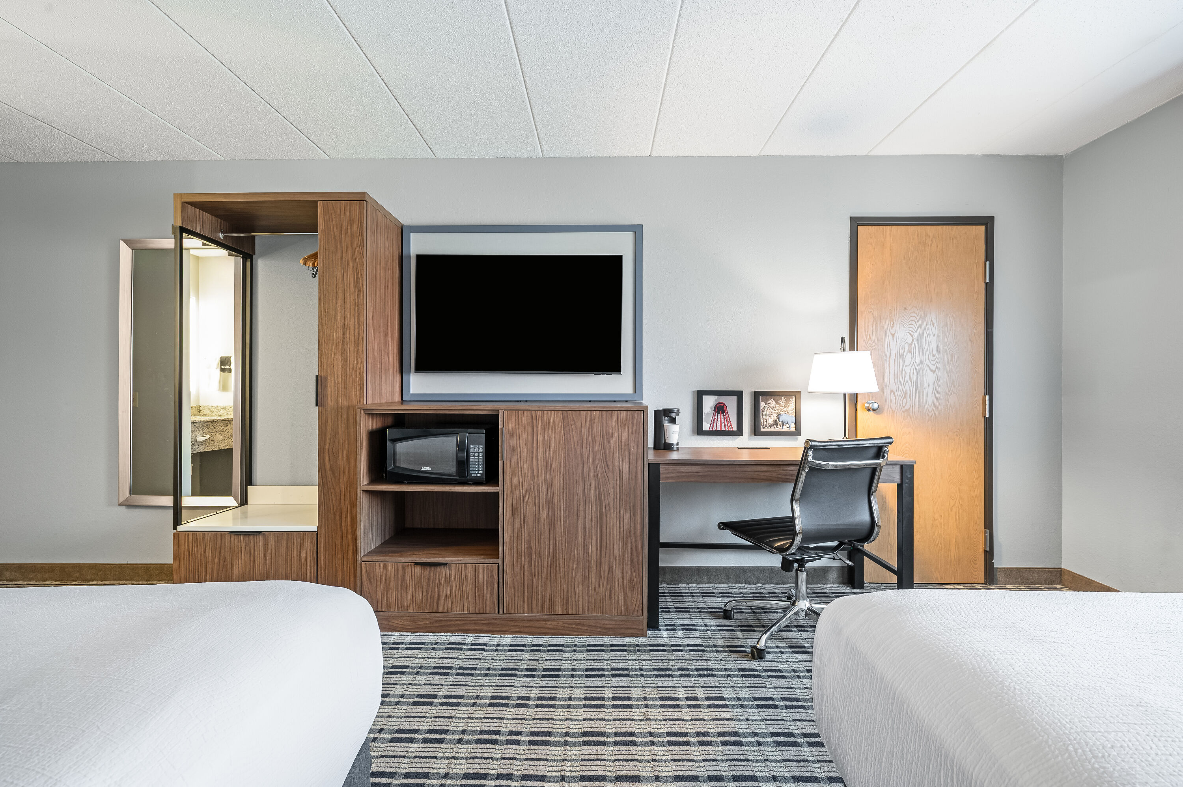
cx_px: 592
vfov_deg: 72.0
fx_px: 542
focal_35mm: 16
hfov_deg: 95.0
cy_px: 394
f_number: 8
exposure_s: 1.6
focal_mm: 16.5
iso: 400
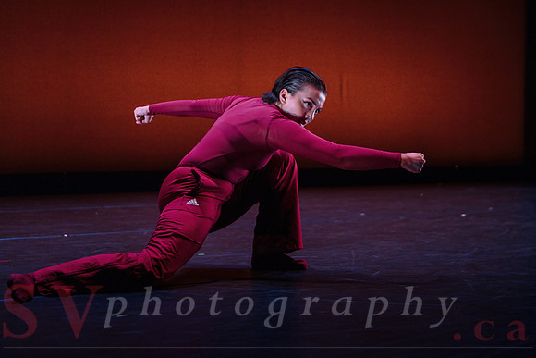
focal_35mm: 60
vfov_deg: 22.7
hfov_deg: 33.4
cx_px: 305
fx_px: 891
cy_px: 156
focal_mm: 52
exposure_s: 1/250
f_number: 2.8
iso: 2500
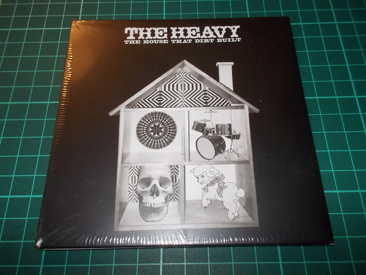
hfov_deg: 61.7
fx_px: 307
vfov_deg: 48.2
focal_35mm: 29
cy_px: 138
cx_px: 183
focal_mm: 4.1
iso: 200
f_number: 3.3
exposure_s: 1/30
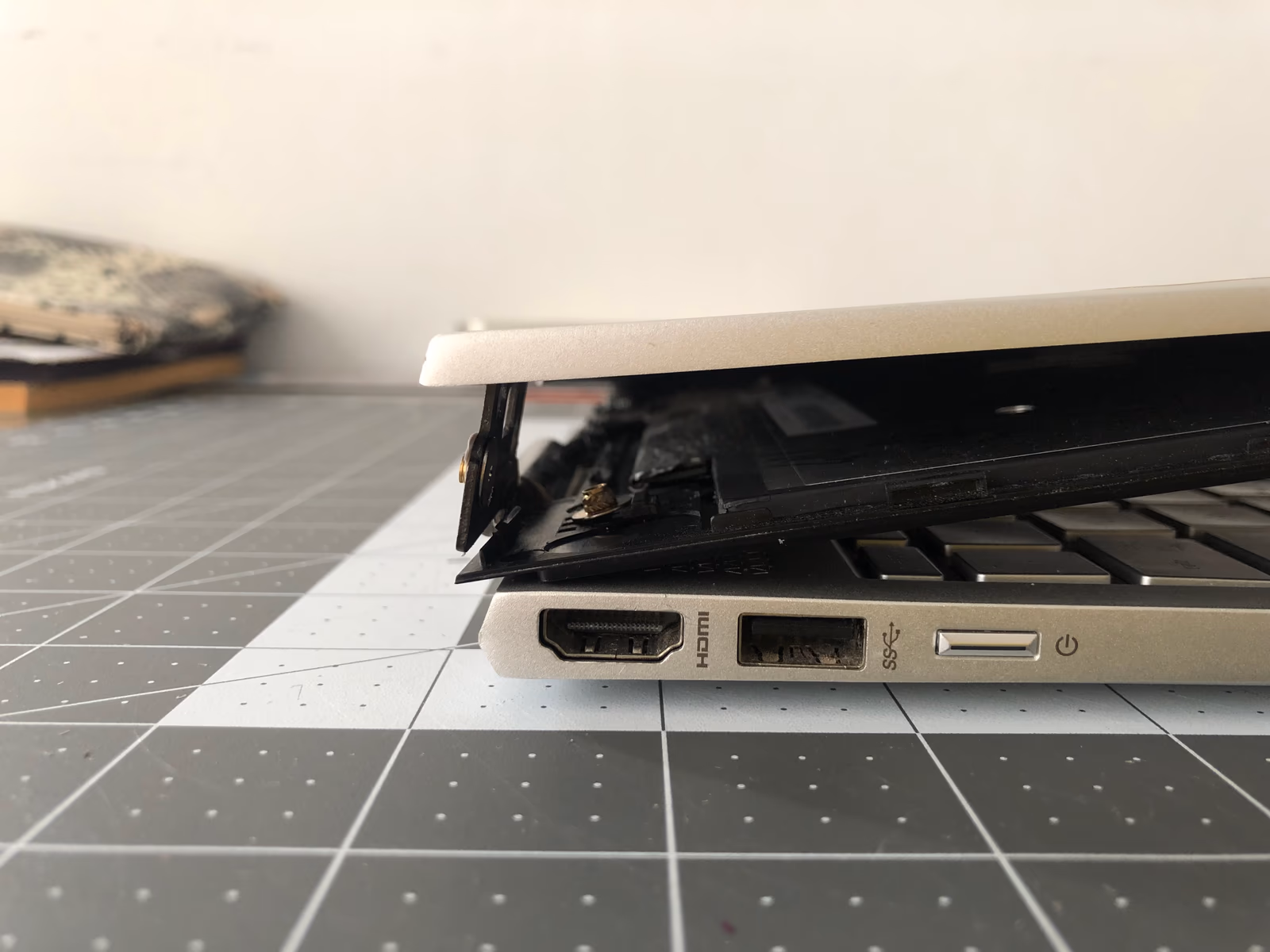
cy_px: 476
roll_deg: +0.1
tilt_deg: -8.2
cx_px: 635
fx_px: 1027
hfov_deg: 63.4
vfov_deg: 49.7
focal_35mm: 28
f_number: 1.8
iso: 50
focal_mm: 4
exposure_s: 1/15
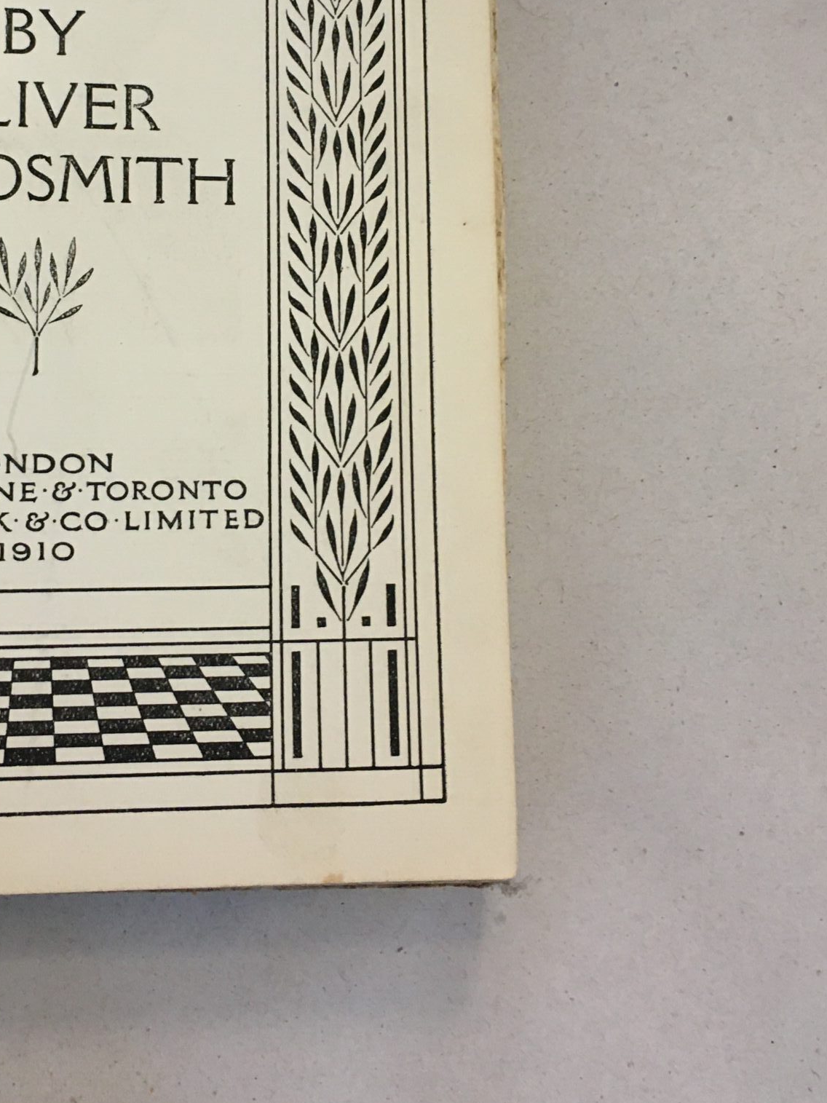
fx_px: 1561
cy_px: 251
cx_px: 246
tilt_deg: -78.7
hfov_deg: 29.4
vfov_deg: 37.8
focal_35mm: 49
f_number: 2.2
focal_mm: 4.15
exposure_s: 1/33
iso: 125
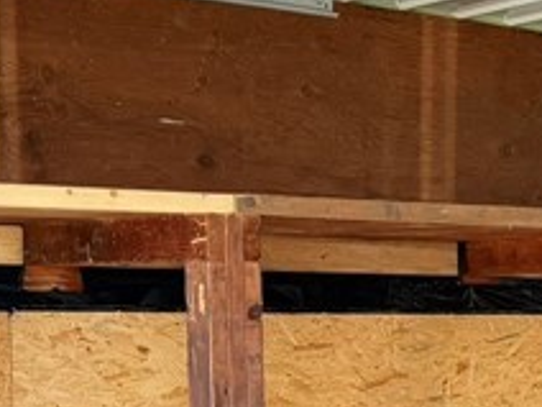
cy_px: 466
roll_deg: +0.5
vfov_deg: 12.5
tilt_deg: -4.1
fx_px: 1816
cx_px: 621
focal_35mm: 116
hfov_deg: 16.4
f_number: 1.78
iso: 250
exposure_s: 1/60
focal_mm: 6.76
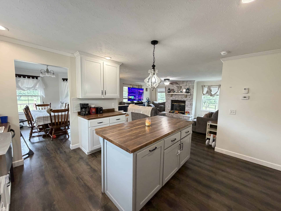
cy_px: 106
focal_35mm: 14
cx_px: 140
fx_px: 114
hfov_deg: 102.1
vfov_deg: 85.7
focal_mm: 2.22
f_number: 2.2
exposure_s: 1/60
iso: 500
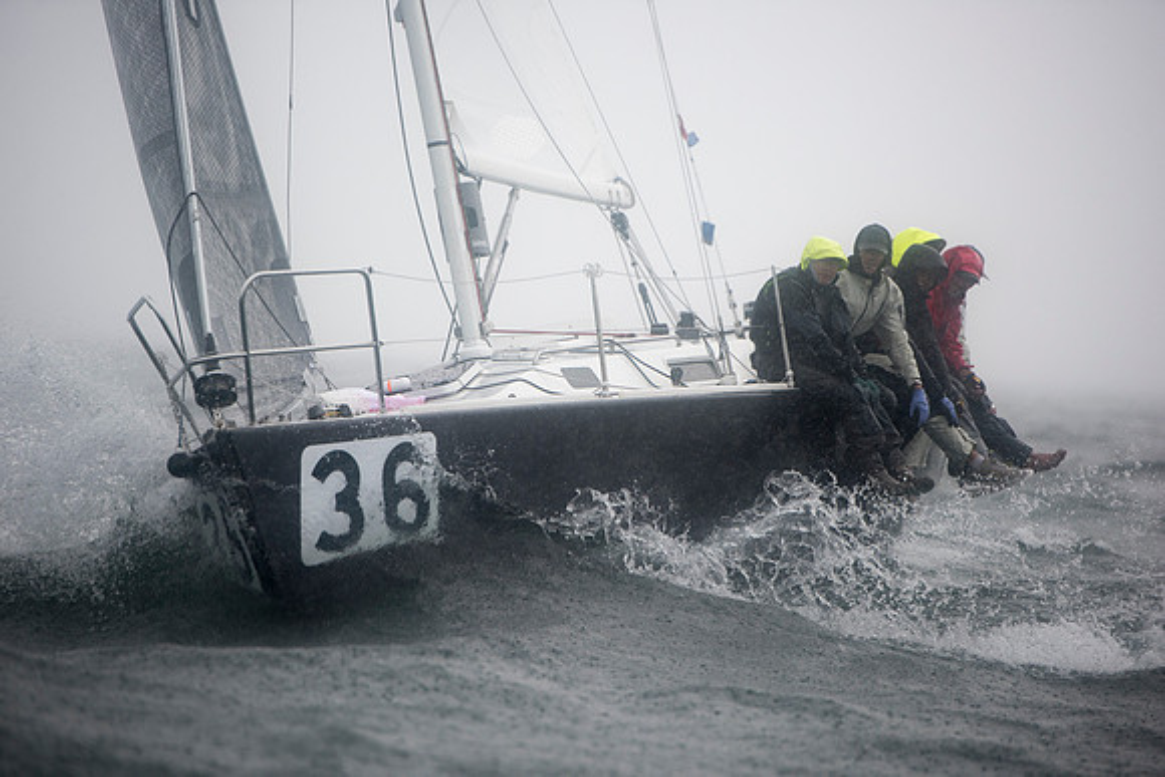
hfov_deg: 10.5
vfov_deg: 7.0
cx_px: 582
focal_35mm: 195
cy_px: 388
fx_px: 6312
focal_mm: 195
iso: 400
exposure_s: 1/640
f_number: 3.2
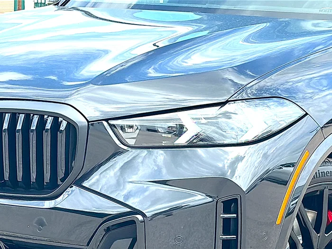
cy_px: 124
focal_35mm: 100
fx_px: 959
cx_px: 166
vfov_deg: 14.8
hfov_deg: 19.6
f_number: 1.78
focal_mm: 6.86
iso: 100
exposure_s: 1/2169
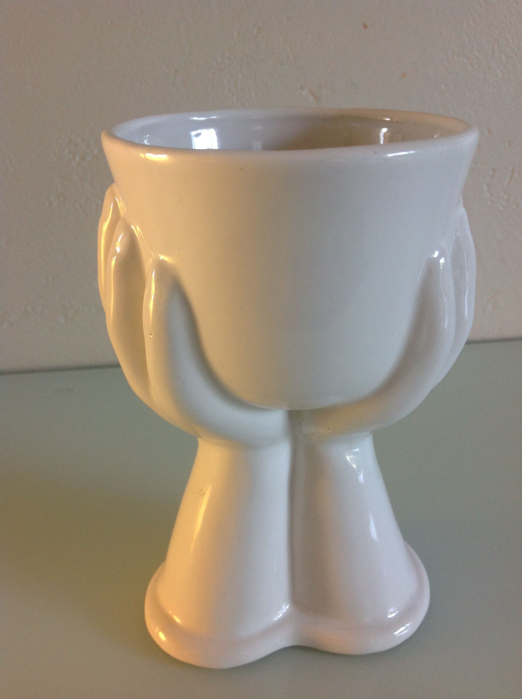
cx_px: 261
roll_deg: +2.8
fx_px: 706
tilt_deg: -25.6
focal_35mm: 35
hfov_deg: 40.6
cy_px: 350
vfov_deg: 52.7
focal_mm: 4.28
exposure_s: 1/17
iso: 64
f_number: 2.4
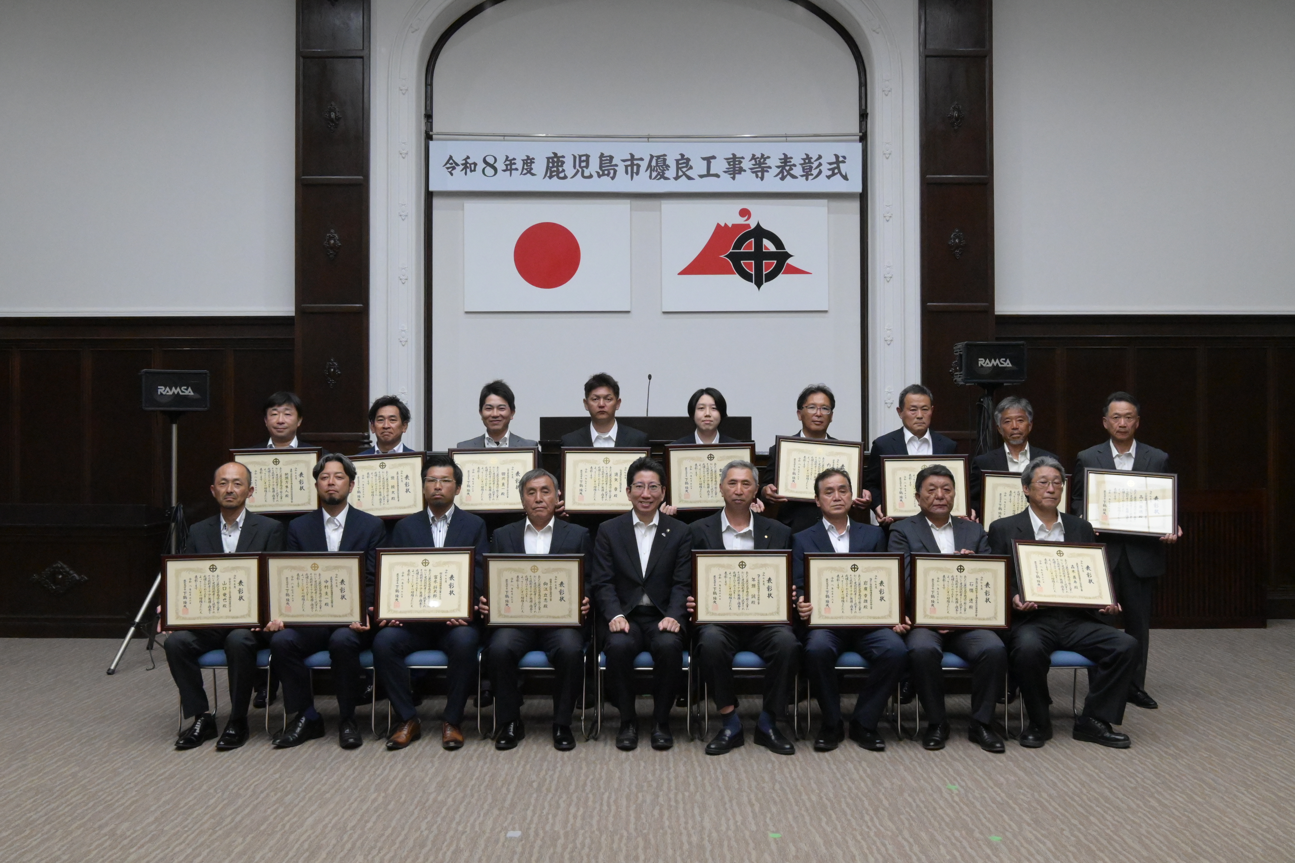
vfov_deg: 38.4
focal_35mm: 34
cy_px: 432
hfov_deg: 55.1
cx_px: 648
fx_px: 1241
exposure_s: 1/400
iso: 6400
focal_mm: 23
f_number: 8
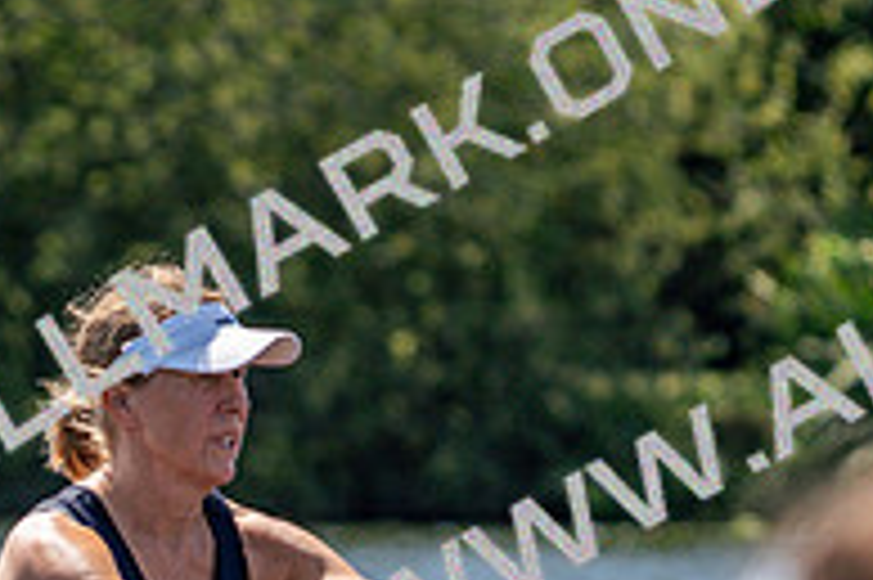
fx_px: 20110
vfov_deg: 1.7
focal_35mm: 830
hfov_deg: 2.5
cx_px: 14
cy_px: 744
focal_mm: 277
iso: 320
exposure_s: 1/2000
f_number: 5.6
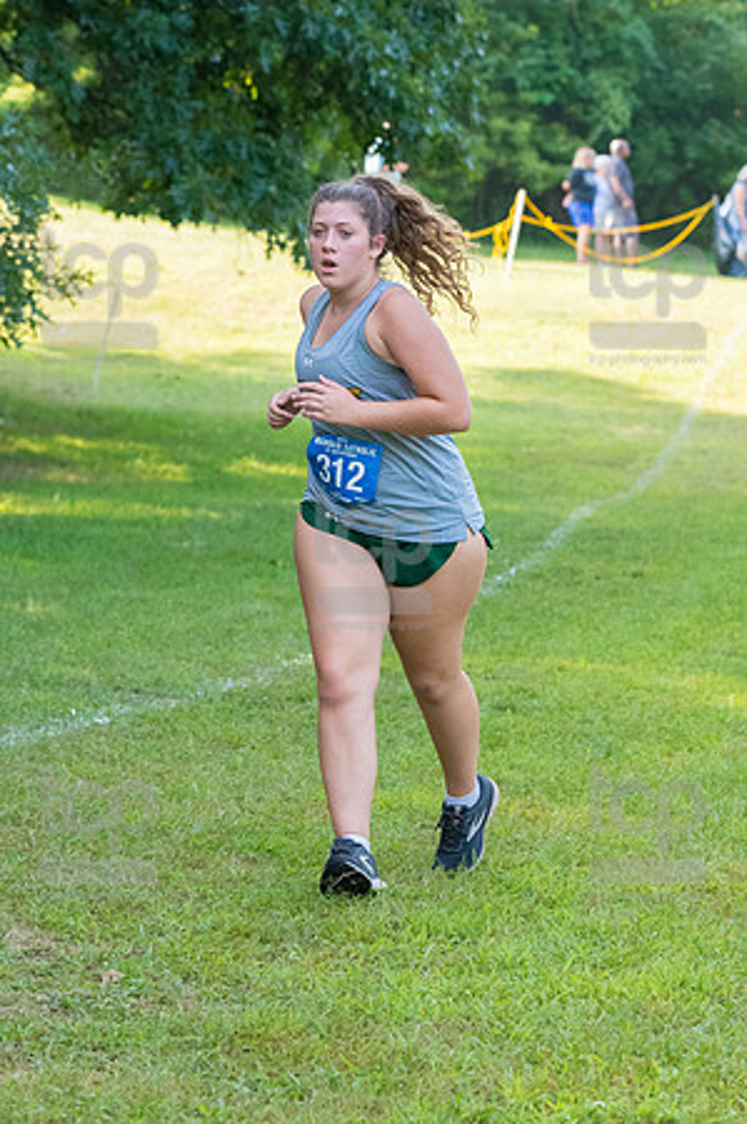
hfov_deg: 9.1
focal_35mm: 150
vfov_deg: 13.7
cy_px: 562
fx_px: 4679
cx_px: 374
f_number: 5
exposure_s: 1/1600
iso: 3200
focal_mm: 100
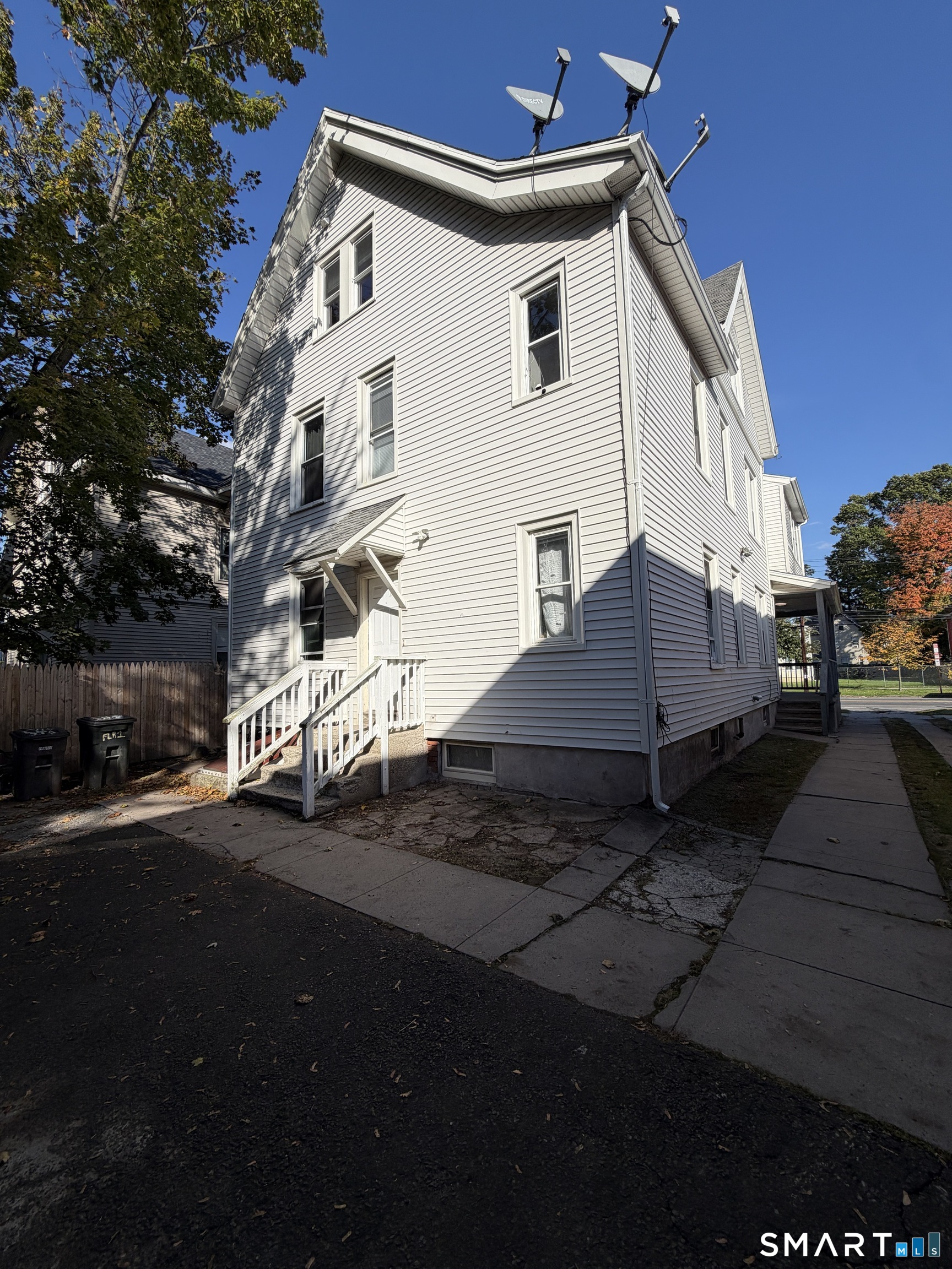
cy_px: 634
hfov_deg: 85.7
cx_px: 476
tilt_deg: +6.3
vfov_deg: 102.1
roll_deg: +1.2
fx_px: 513
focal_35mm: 14
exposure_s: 1/1211
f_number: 2.2
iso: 20
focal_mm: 2.22
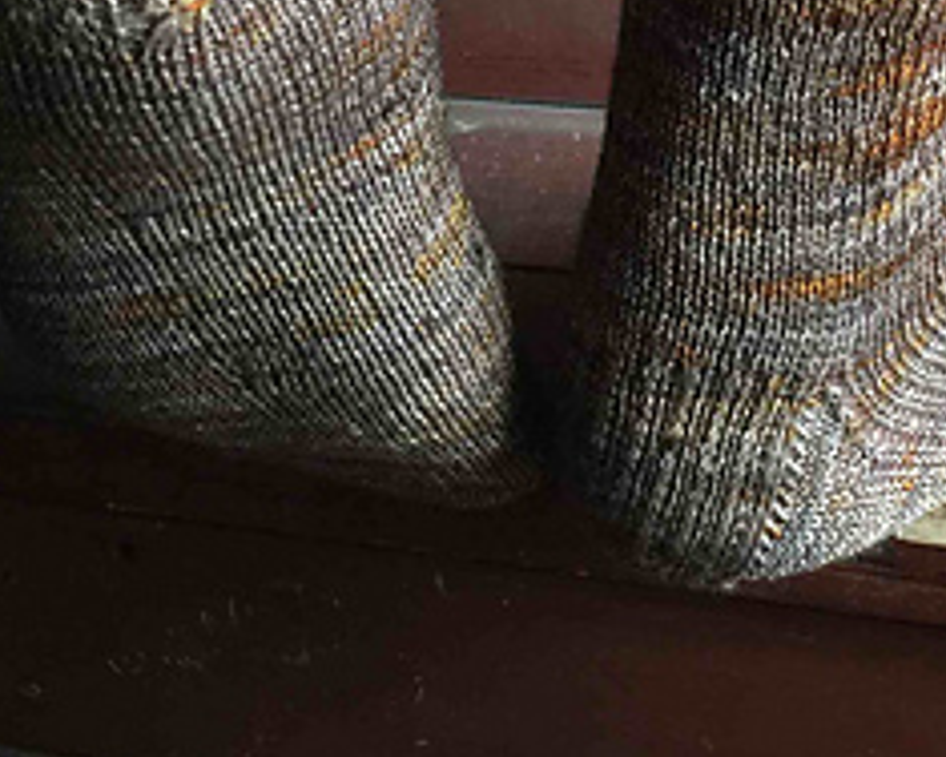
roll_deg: +4.2
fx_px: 2156
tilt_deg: -18.2
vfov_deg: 19.0
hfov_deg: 24.5
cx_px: 713
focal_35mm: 77
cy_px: -93
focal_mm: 4.15
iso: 125
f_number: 2.2
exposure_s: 1/8
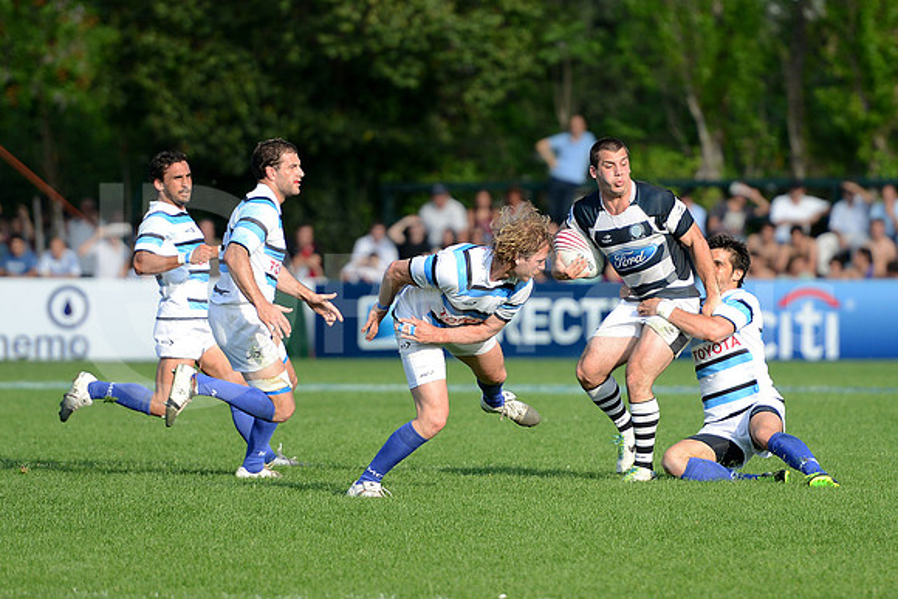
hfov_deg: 10.5
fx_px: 4865
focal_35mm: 195
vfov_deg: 7.0
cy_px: 300
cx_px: 449
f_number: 2.8
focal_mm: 195
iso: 250
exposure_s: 1/1250
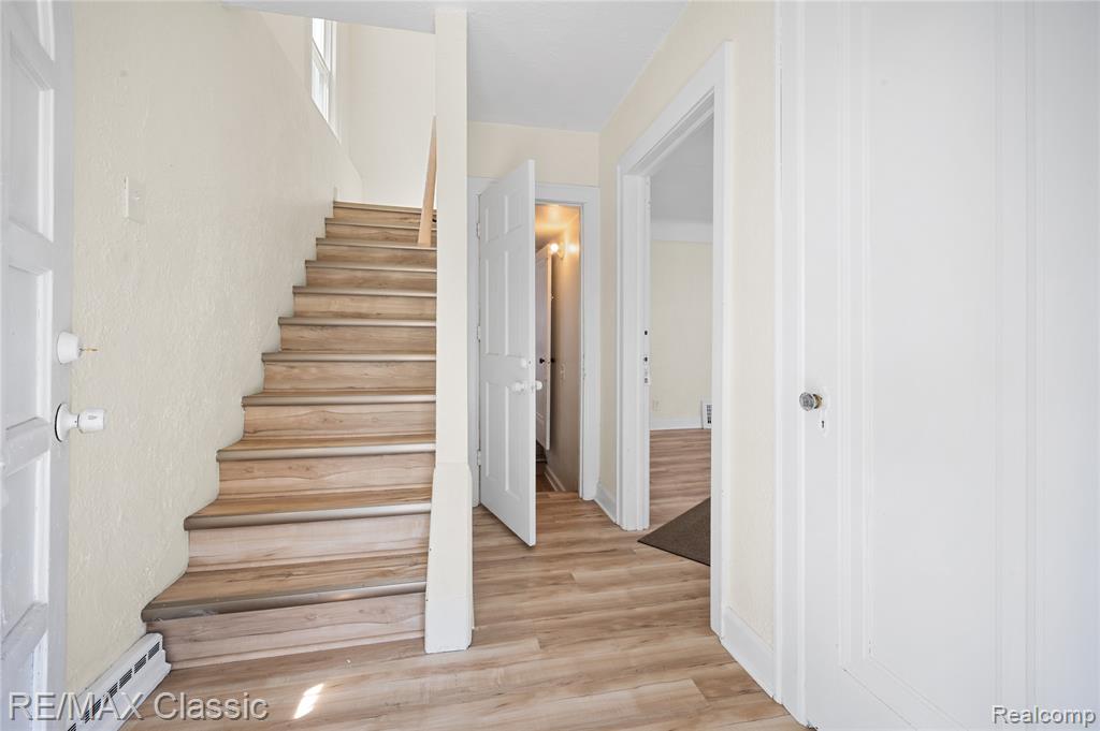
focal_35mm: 14
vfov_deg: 81.1
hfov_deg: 104.3
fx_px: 427
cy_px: 366
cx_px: 550
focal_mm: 14
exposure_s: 1/2.5
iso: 100
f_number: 11
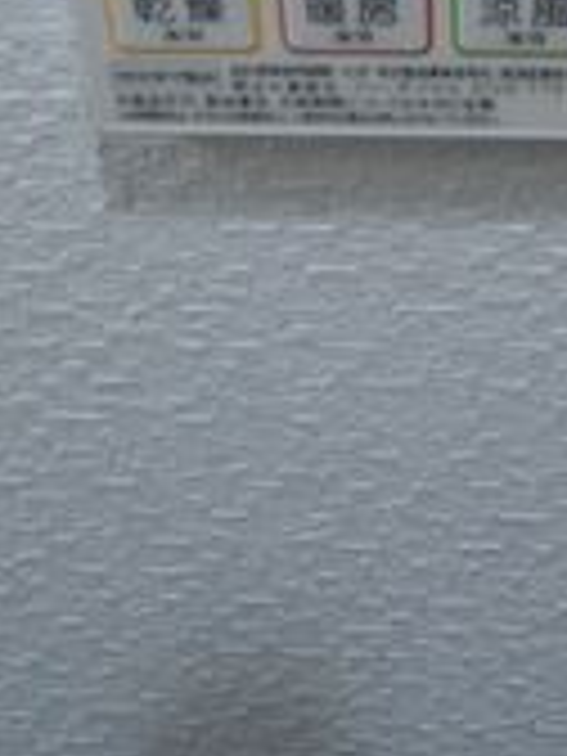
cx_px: 464
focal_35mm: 44
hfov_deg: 31.9
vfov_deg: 33.4
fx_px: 961
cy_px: -189
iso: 1600
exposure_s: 1/100
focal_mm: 8
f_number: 5
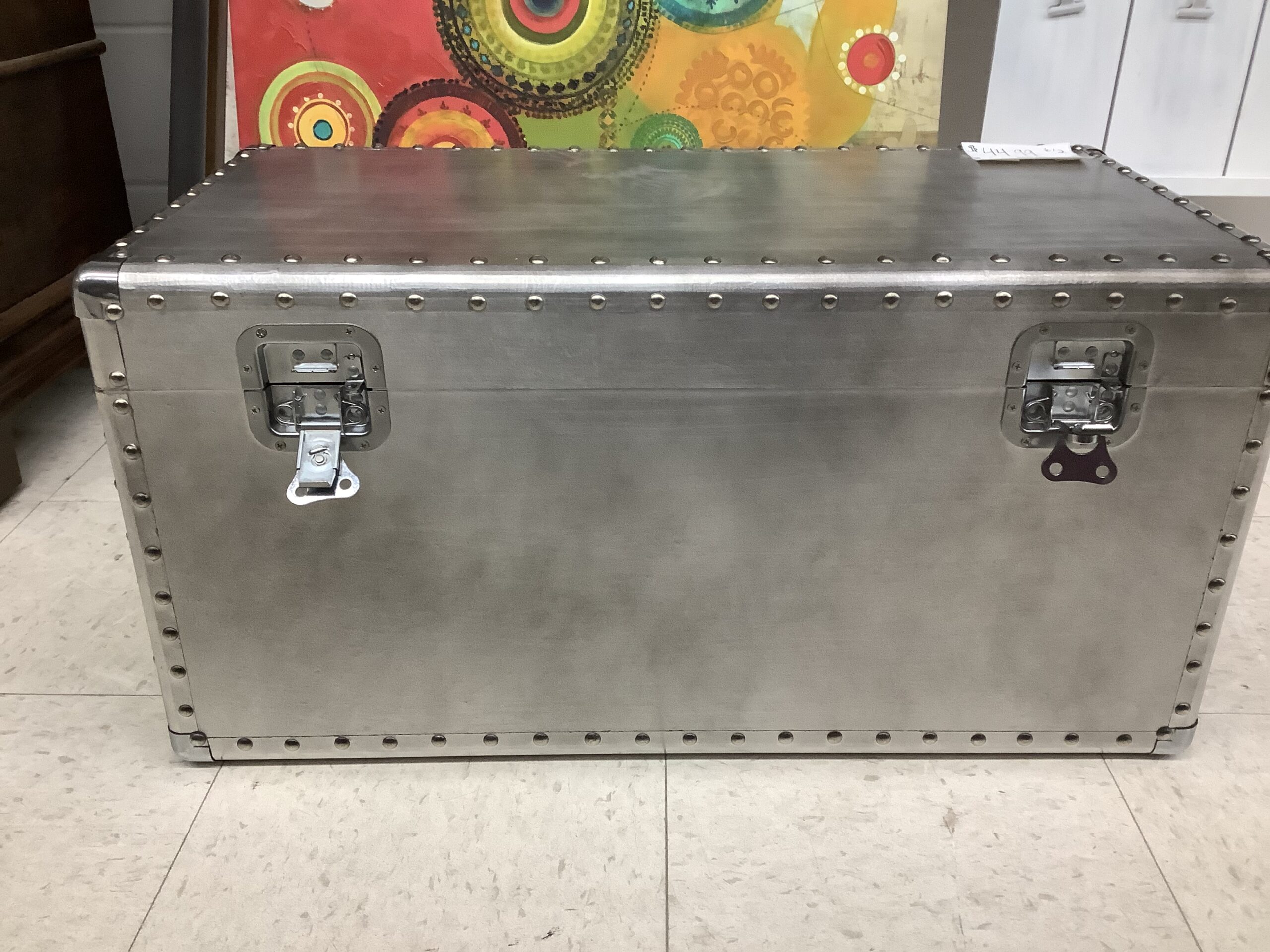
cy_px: 476
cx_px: 635
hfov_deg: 58.4
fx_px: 1137
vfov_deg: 45.4
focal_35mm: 31
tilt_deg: -27.4
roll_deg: +0.7
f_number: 2.4
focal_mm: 3.3
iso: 200
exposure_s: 1/60
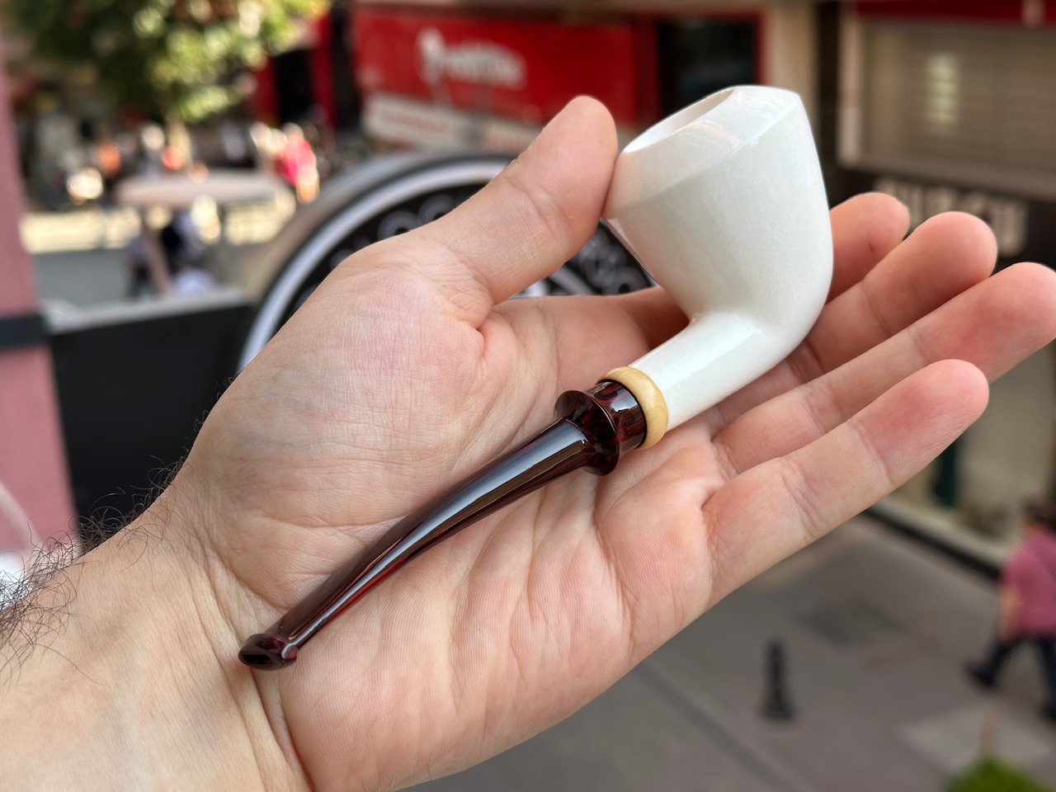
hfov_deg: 39.7
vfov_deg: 30.3
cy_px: 396
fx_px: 1464
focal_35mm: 48
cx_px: 528
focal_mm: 6.86
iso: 64
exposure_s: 1/601
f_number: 1.78
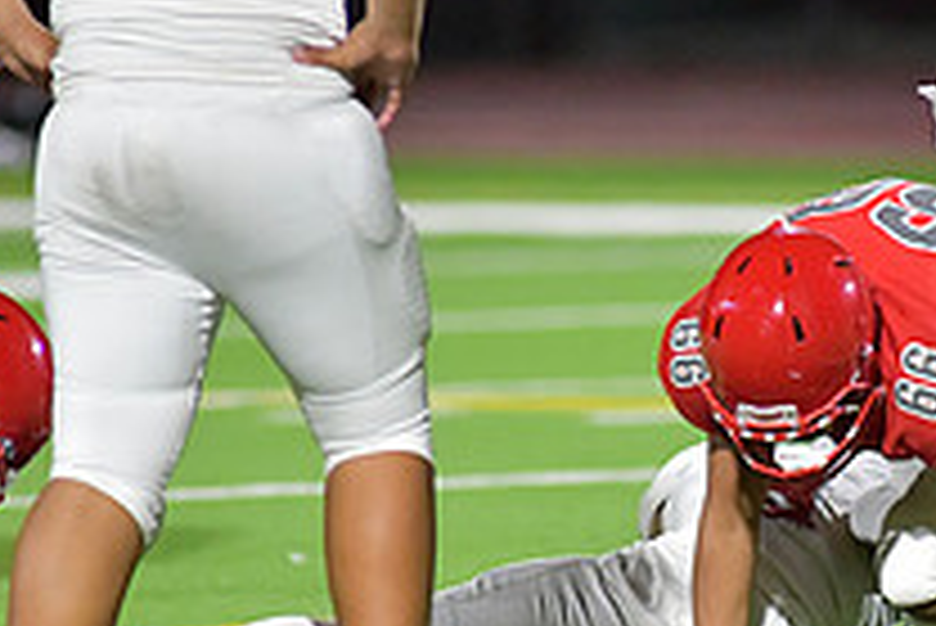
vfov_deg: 1.6
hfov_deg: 2.5
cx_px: 770
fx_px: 21802
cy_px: 453
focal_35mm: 838
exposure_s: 1/1250
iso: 9000
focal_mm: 300
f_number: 4
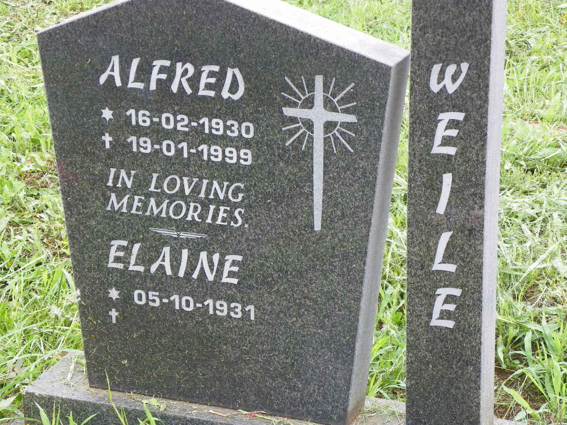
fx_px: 1769
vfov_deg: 13.7
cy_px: 212
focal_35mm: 108
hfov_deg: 18.2
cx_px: 284
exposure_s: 1/60
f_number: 4
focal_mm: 19.2
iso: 64
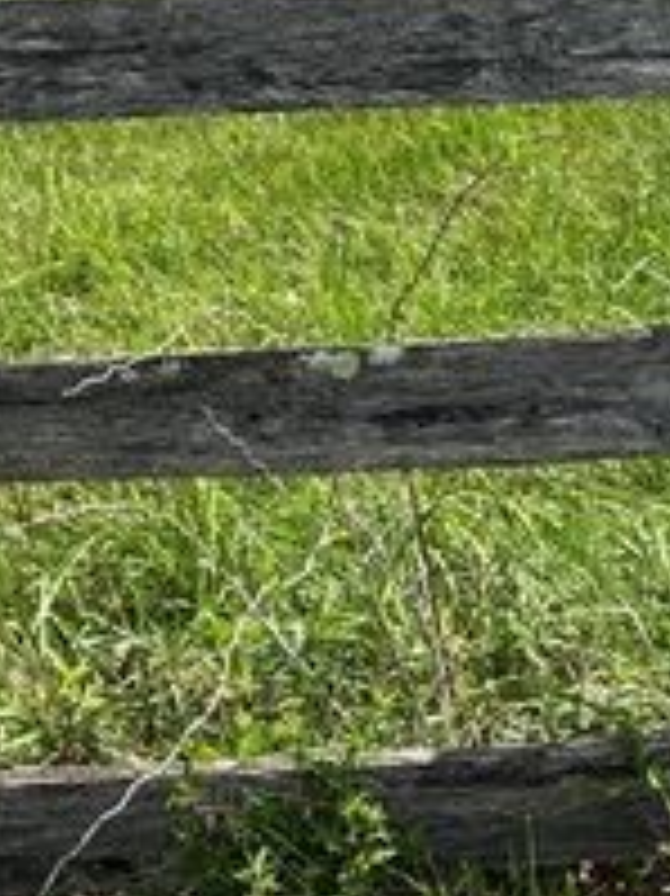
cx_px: 103
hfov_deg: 16.8
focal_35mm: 87
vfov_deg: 20.5
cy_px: -277
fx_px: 2248
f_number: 1.6
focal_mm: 5.96
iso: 50
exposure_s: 1/4630
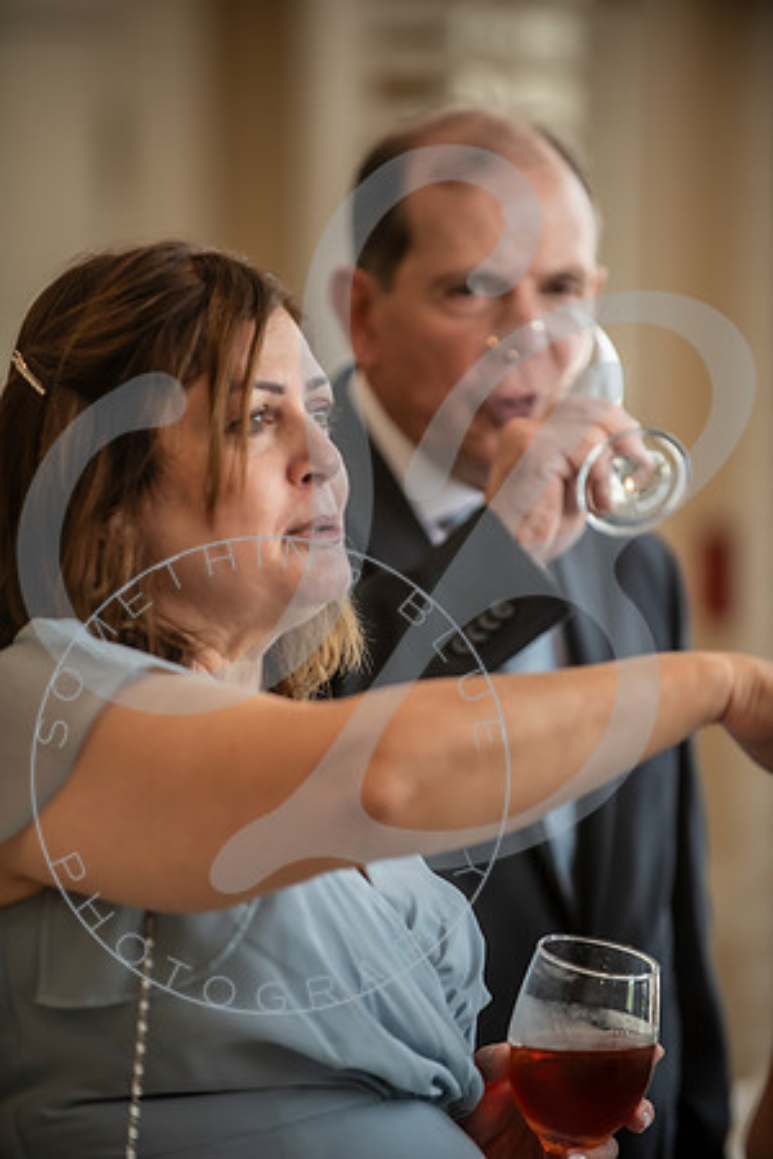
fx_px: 6441
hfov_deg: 6.9
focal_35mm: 200
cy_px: 580
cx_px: 386
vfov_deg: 10.3
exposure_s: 1/250
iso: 500
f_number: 2.8
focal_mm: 200
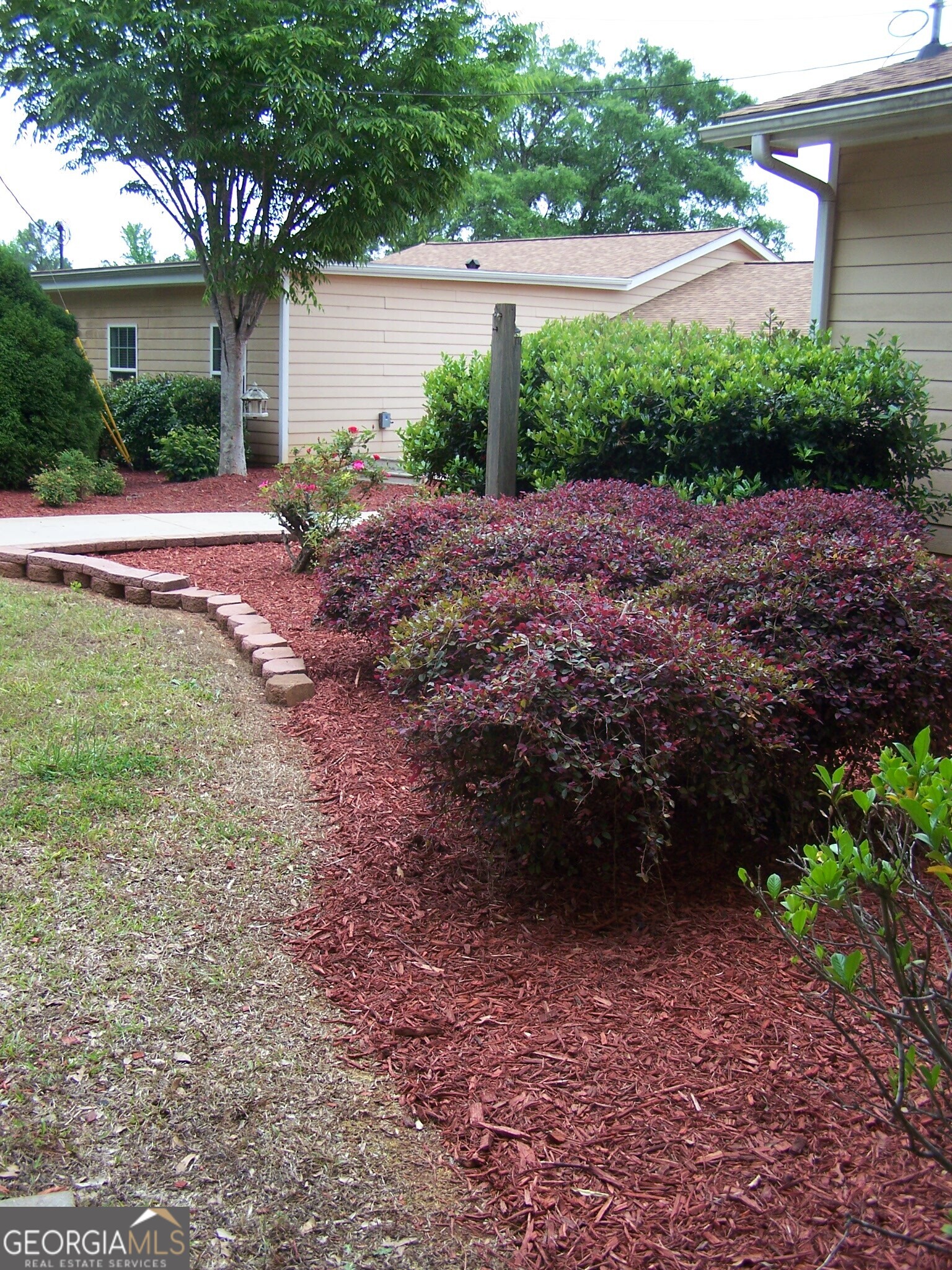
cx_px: 476
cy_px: 635
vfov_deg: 49.0
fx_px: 1393
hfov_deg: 37.7
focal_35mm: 38
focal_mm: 6.3
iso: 80
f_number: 2.8
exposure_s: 1/200
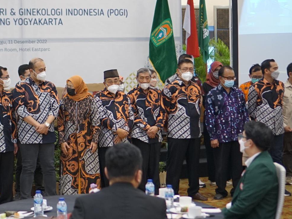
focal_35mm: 92
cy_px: 96
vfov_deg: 16.1
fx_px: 776
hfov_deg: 21.1
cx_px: 76
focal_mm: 35
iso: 640
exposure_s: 1/80
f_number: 1.8
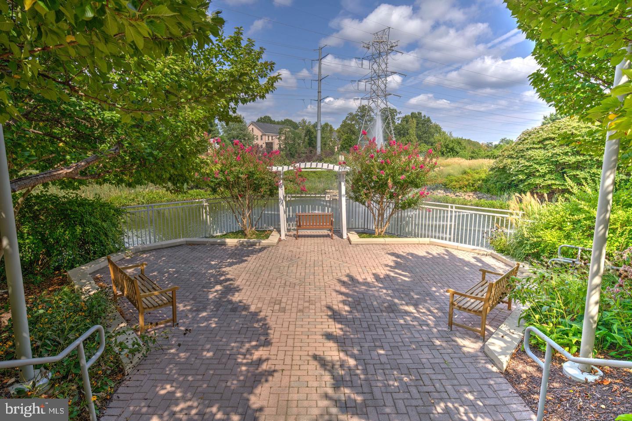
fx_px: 333
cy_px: 210
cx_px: 316
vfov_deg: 64.5
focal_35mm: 19
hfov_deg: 86.9
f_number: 8
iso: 100
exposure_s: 1/160
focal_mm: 19
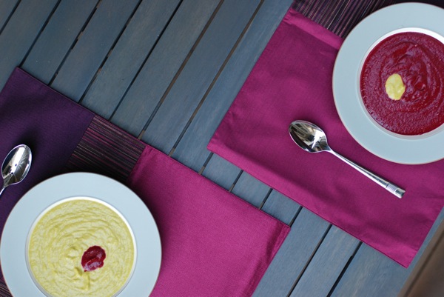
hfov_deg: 27.0
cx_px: 222
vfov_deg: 18.2
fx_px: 926
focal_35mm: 75
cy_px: 148
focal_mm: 50
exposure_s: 1/640
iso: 800
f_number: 2.2
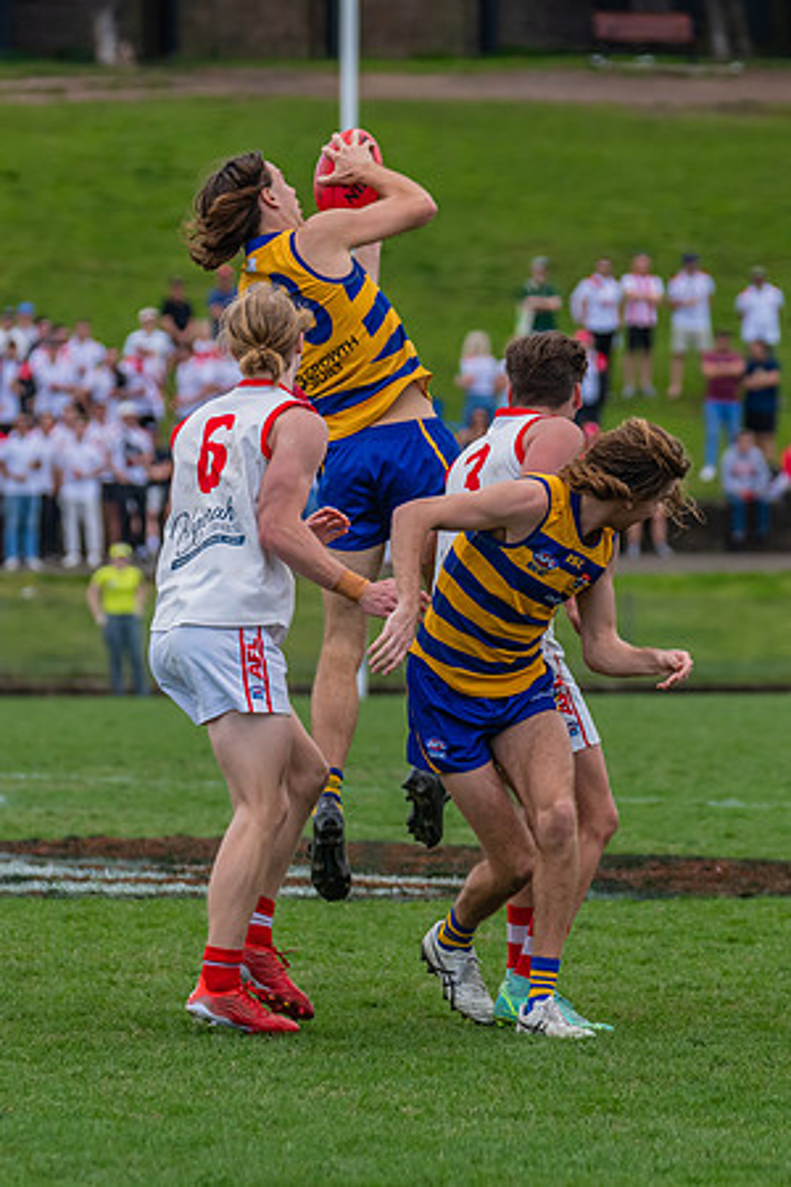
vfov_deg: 5.1
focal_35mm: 405
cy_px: 551
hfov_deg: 3.4
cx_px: 292
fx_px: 13337
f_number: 6.3
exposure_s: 1/1600
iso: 800
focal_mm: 250
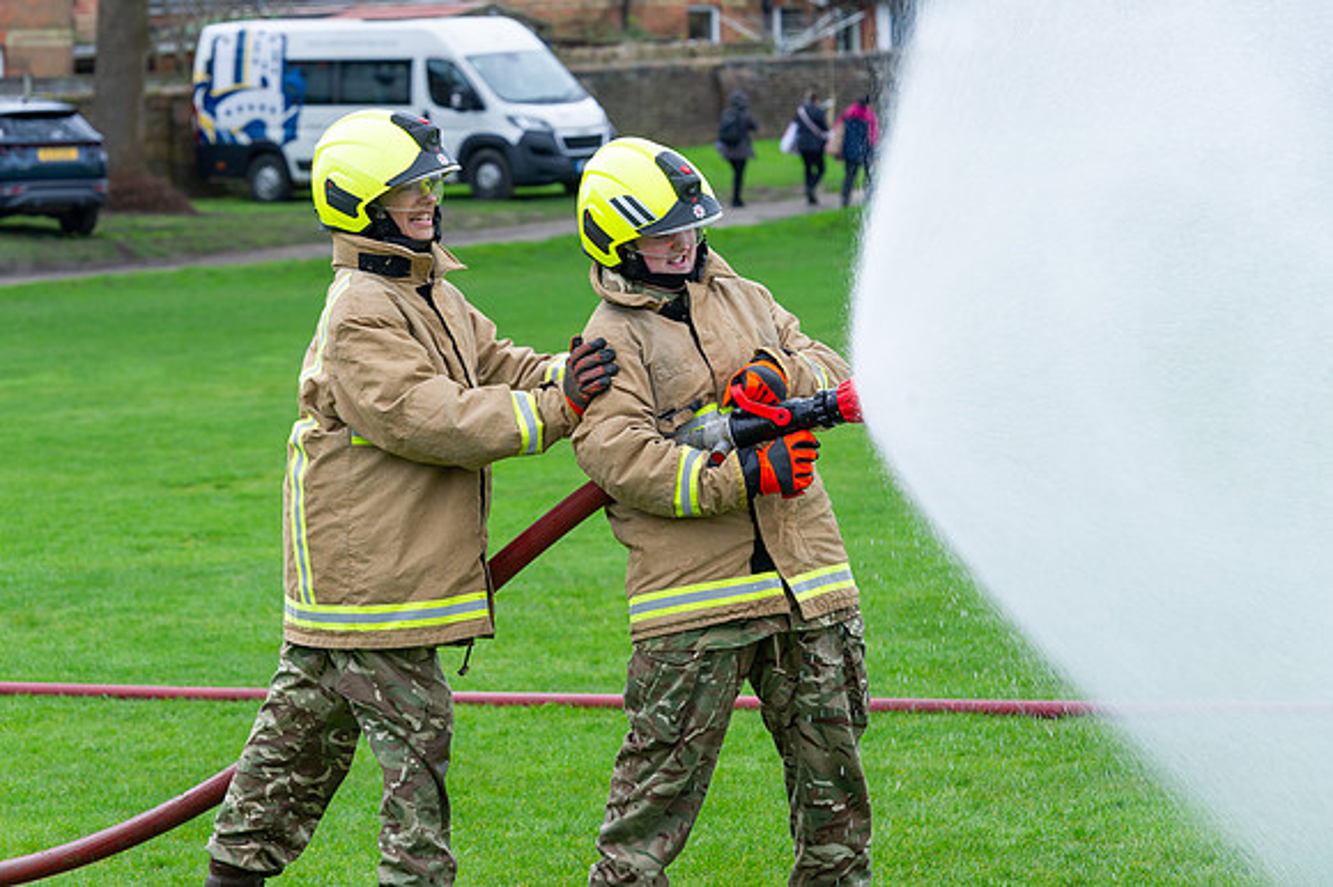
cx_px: 607
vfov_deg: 8.9
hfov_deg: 13.3
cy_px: 446
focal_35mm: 155
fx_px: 5724
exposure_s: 1/250
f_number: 7.1
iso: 640
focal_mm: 140
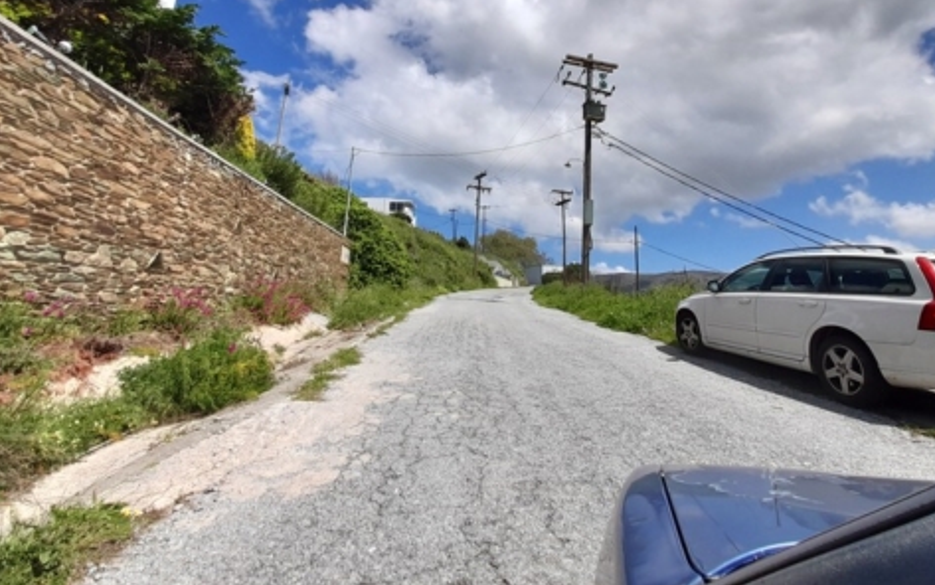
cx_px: 463
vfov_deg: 66.1
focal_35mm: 17
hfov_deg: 94.3
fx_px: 433
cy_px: 192
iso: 40
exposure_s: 1/2347
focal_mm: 1.42
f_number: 2.2
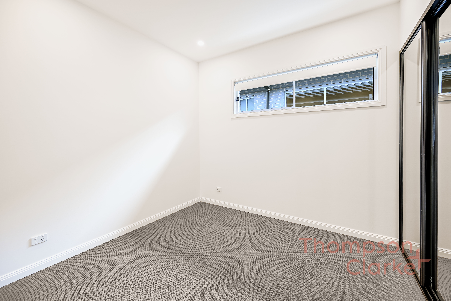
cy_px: 150
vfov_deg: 81.3
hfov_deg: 104.2
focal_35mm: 14
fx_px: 175
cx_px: 226
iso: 100
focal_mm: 14
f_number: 5
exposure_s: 1/3
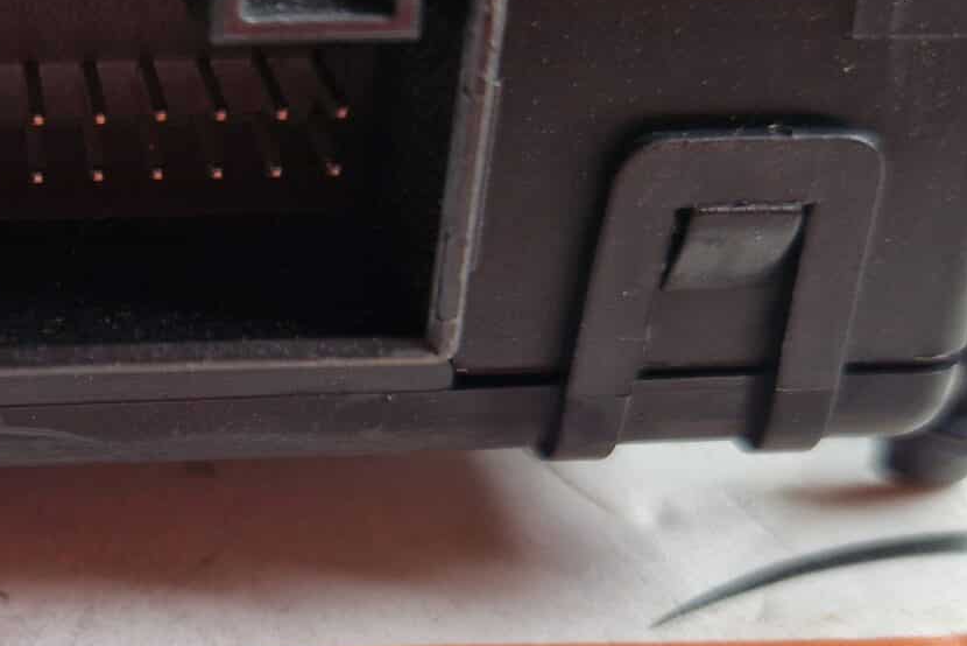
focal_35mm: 59
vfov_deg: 22.7
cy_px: 506
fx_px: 1585
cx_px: 56
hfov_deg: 31.9
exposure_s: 1/100
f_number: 1.8
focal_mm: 5.4
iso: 50
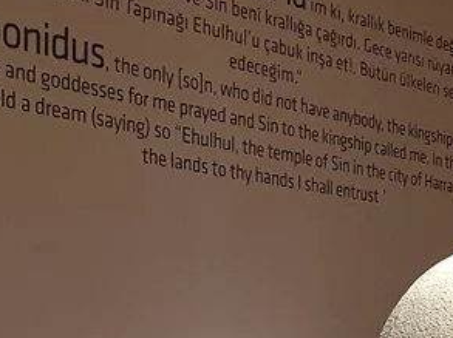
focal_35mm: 91
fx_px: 1189
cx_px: 77
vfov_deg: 15.4
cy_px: 451
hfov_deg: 21.2
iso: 800
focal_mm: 4.32
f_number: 2.4
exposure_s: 1/50
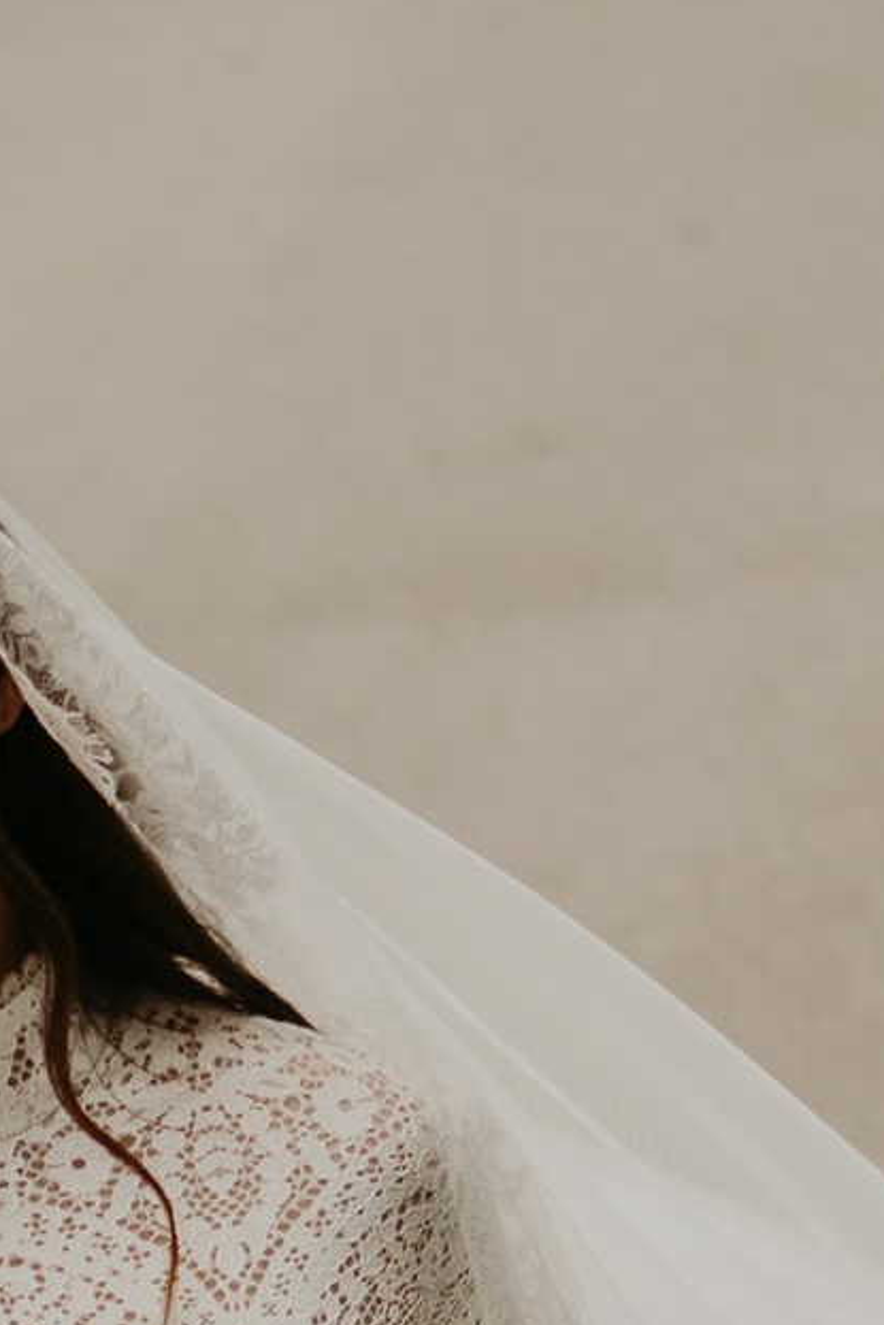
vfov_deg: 9.3
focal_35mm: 216
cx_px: -824
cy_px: 1966
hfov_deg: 6.2
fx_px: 7951
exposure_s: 1/320
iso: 100
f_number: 1.4
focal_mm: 35
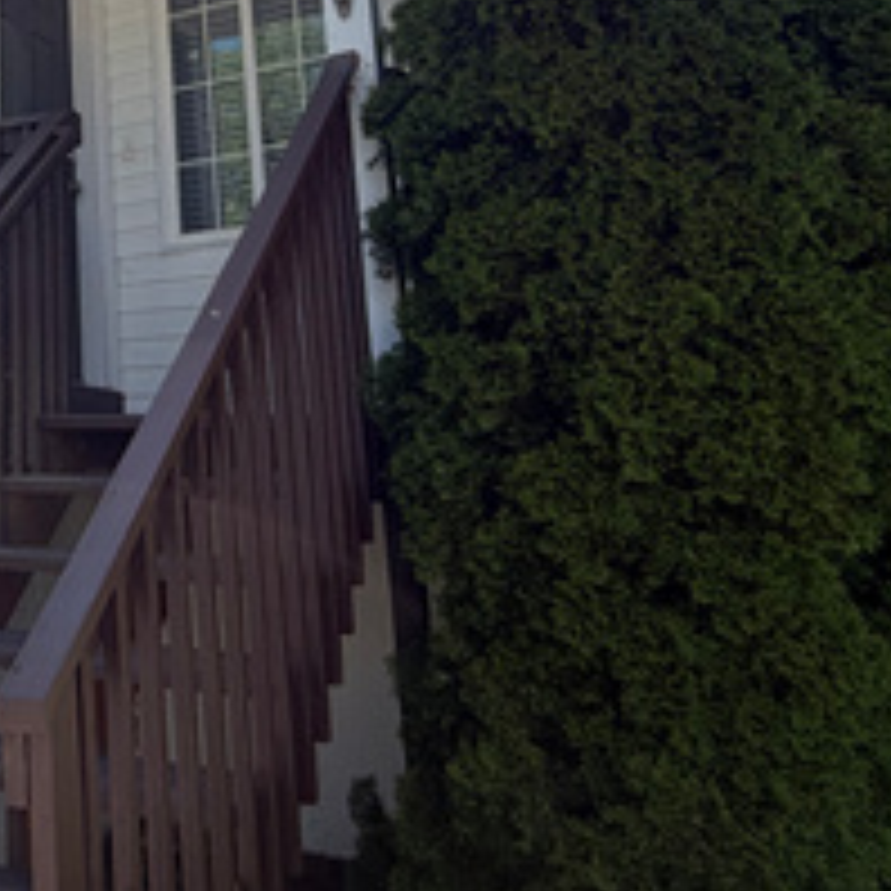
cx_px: -63
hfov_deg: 36.2
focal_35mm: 40
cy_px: 180
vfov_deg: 40.2
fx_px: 1165
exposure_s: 1/531
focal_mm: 2.22
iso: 40
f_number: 2.2
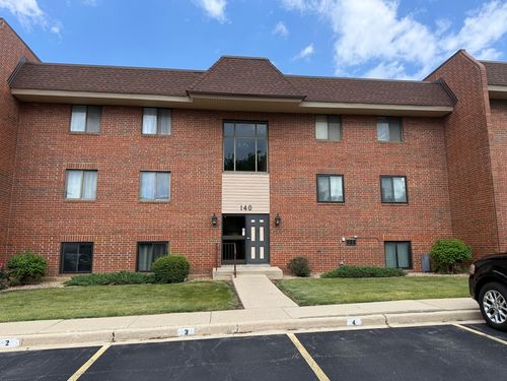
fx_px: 352
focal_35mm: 24
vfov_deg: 56.8
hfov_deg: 71.6
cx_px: 254
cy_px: 190
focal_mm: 6.76
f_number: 1.78
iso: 100
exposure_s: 1/3021
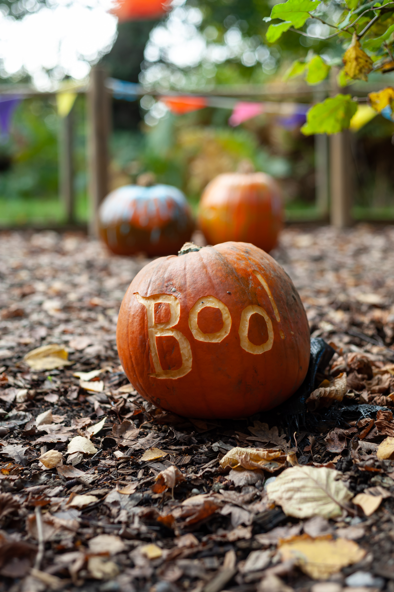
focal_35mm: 50
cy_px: 296
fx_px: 822
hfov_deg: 27.0
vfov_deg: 39.6
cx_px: 197
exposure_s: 1/250
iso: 160
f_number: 2.5
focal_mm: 50
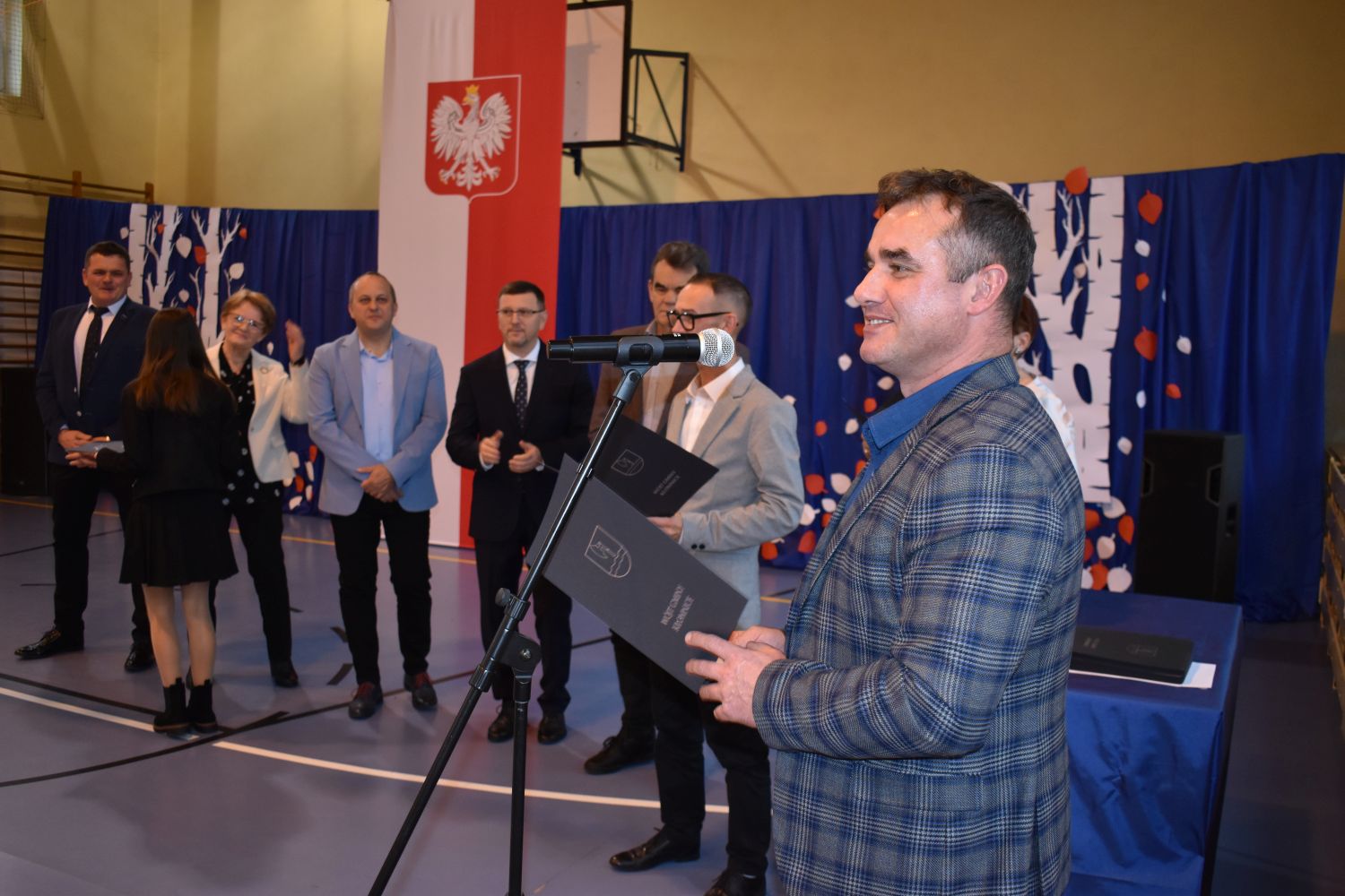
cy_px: 448
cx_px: 672
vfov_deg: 40.0
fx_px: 1233
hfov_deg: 57.2
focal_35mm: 33
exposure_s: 1/60
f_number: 3.8
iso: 1000
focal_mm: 22
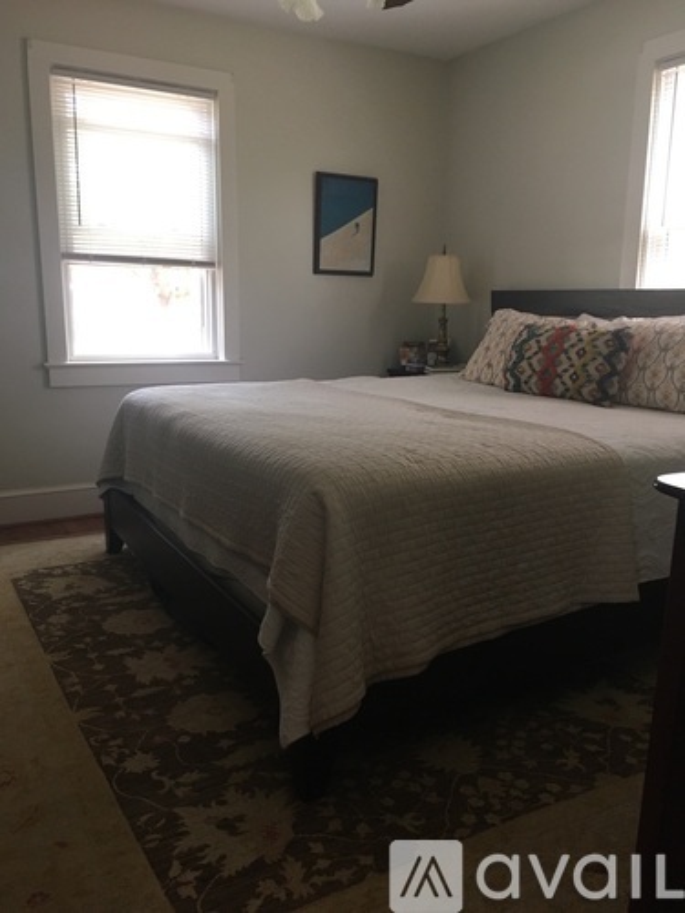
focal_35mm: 29
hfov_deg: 48.2
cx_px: 342
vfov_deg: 61.7
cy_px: 456
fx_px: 765
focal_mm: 4.15
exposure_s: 1/30
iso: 100
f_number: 2.2
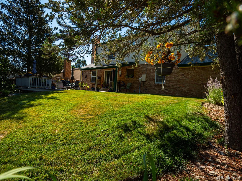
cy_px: 90
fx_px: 140
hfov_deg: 81.7
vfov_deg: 66.0
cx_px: 121
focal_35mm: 20
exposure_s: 1/2000
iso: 200
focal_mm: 10
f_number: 2.8
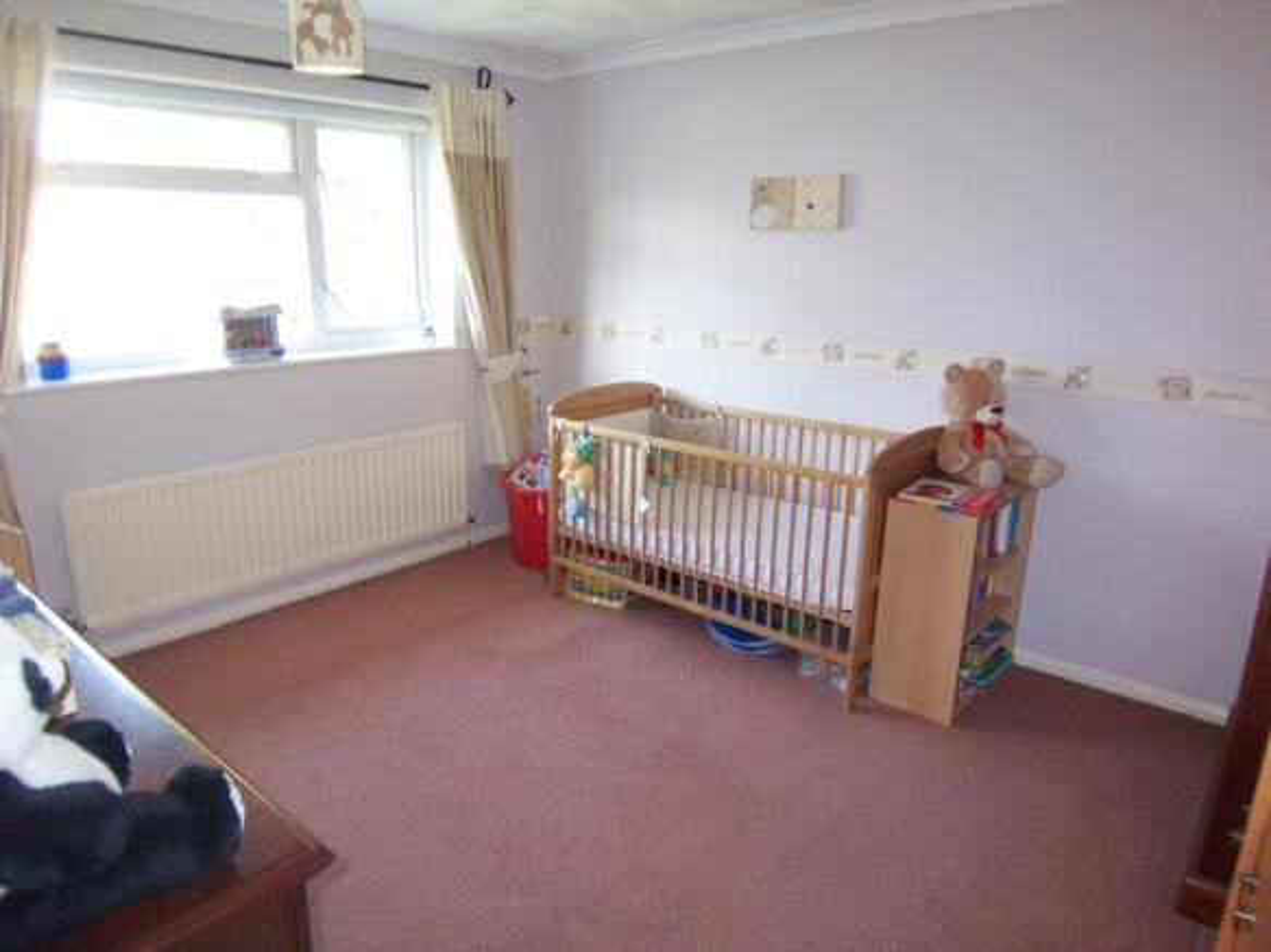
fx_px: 844
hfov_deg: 73.9
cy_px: 476
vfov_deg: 58.9
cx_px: 636
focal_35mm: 23
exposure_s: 1/30
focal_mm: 3.8
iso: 200
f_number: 2.8
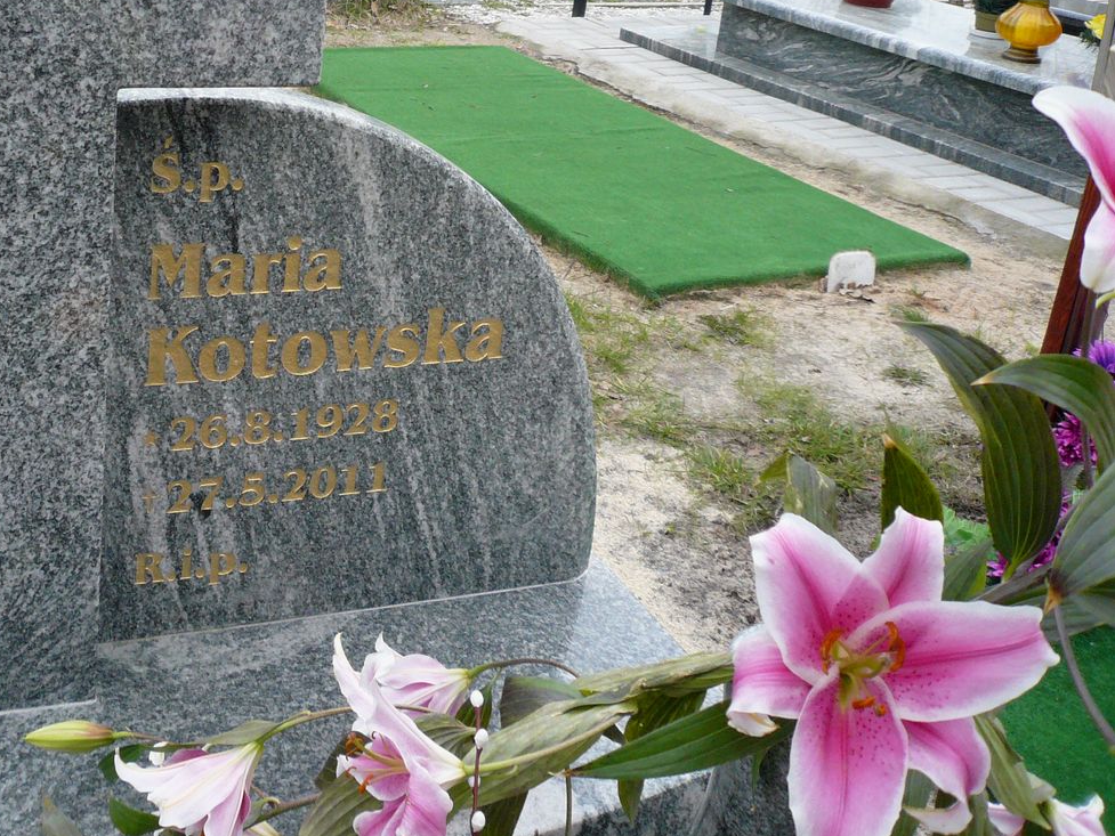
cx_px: 261
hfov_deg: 42.3
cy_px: 224
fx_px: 1385
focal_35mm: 43
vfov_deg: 33.0
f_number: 2.8
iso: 100
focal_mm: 4.6
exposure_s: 1/320
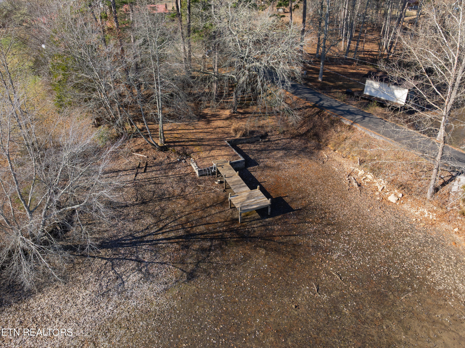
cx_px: 232
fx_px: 322
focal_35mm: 24
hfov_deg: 71.6
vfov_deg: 56.8
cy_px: 174
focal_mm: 12.29
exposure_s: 1/800
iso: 100
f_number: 2.8
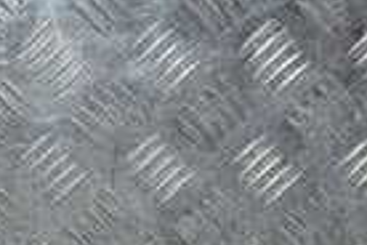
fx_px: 1723
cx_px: -24
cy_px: 509
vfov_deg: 7.7
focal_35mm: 169
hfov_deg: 12.0
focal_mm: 26
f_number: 9
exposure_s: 1/200
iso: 800
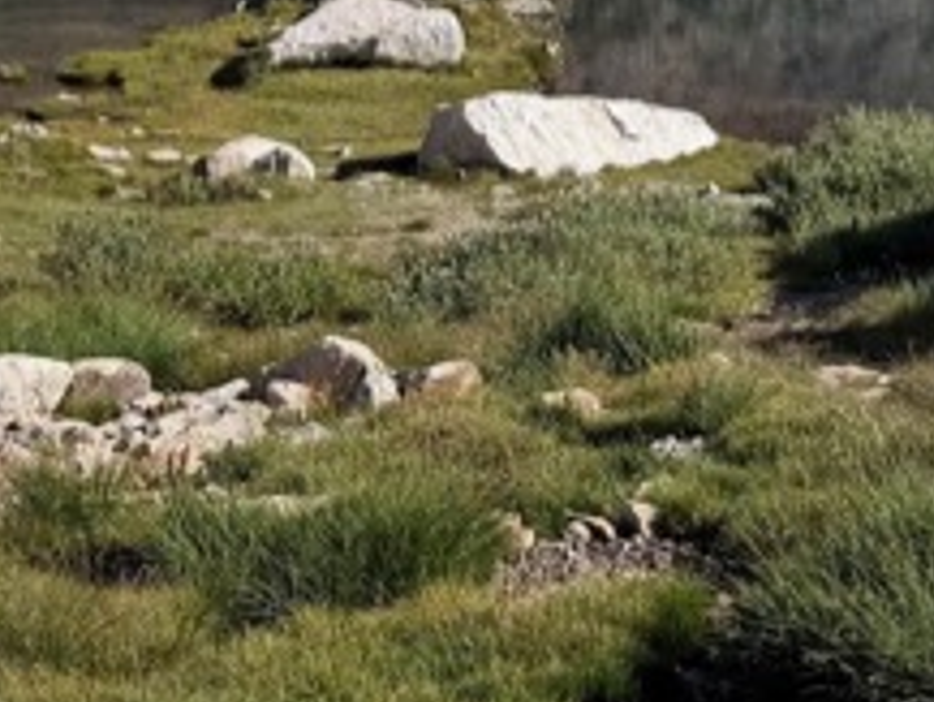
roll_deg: +0.4
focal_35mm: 113
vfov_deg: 12.3
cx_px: 306
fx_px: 3051
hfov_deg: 17.4
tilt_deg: -0.3
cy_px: -431
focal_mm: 6.76
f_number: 1.78
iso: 80
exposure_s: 1/3953
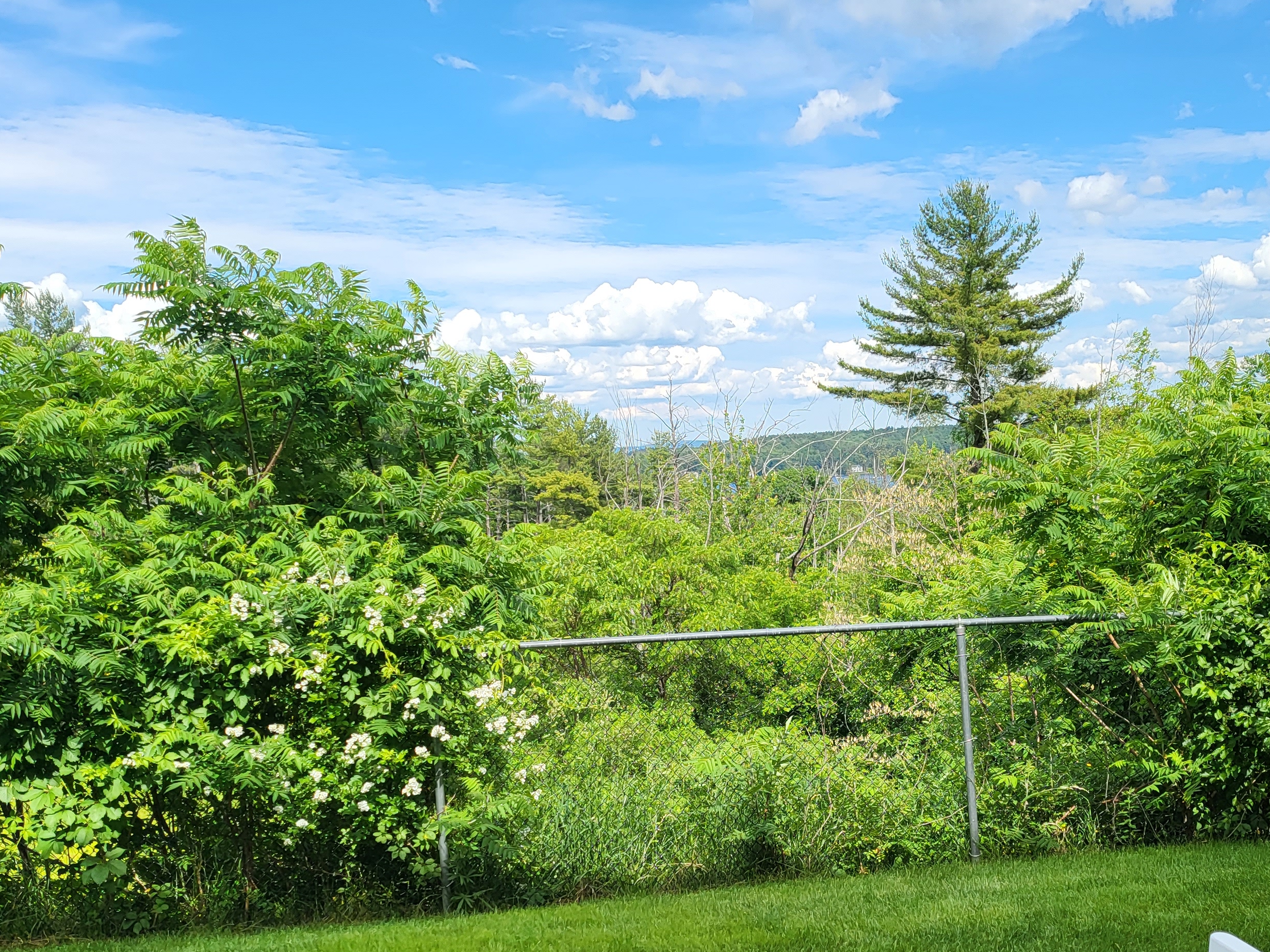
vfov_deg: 36.4
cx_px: 781
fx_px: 1431
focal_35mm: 39
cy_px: 645
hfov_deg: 47.5
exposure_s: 1/1546
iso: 40
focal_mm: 5
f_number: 1.8
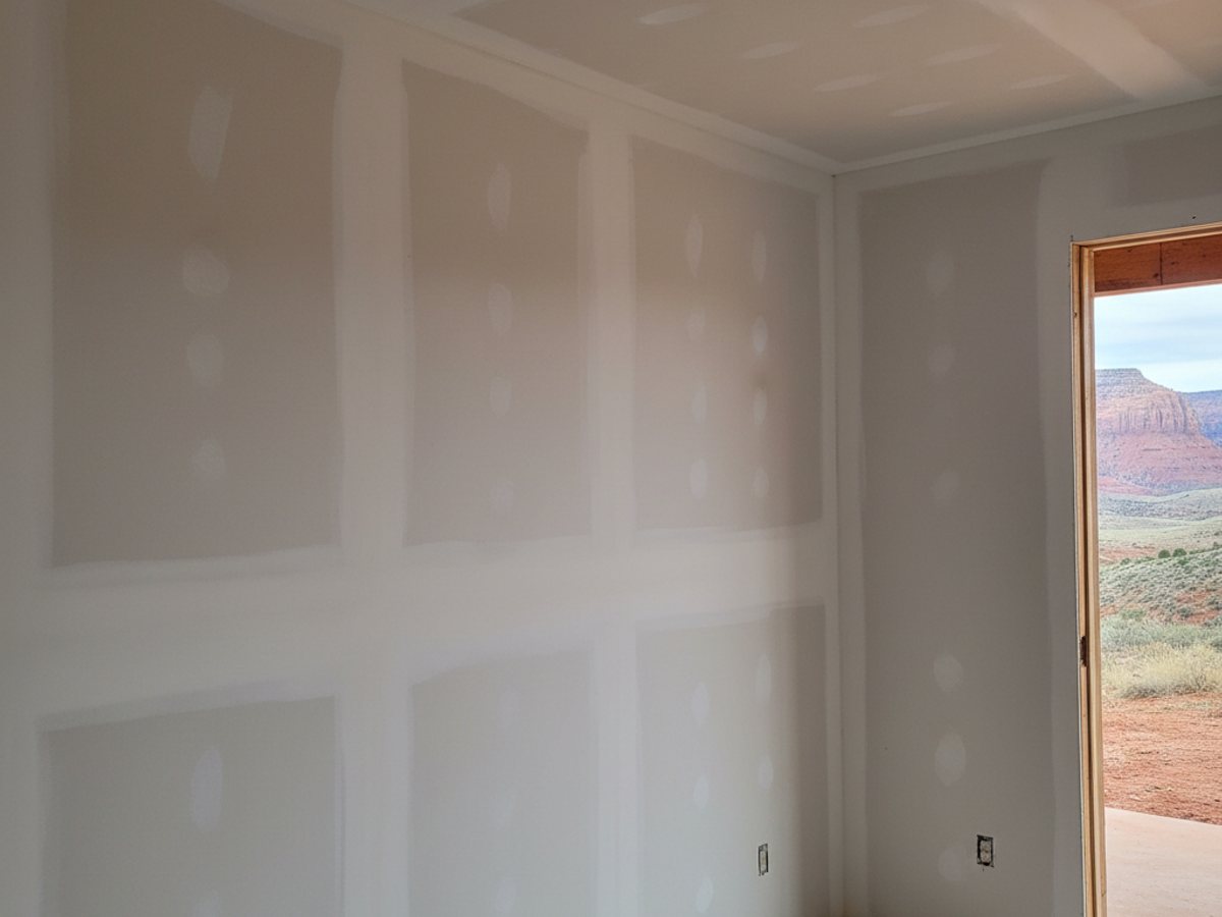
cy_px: 458
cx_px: 611
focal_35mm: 23
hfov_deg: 73.9
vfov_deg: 58.9
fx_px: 812
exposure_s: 1/1919
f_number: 1.8
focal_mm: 6.4
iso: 1280
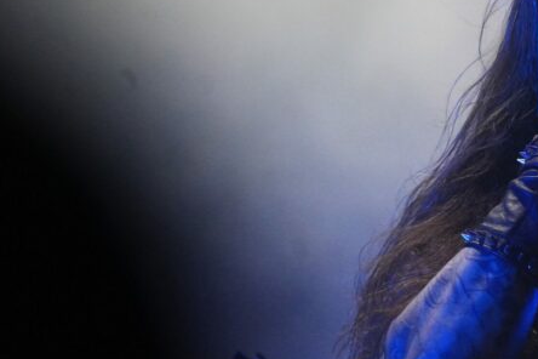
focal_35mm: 423
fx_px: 6319
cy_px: 80
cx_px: 436
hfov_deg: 4.9
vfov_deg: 3.3
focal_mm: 163
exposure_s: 1/320
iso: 2500
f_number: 6.3
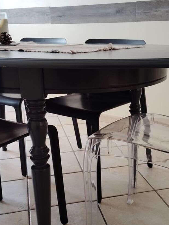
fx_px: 292
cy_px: 117
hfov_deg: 32.1
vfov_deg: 42.0
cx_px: 106
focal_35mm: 45
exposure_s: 1/50
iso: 552
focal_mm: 4.22
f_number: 1.8
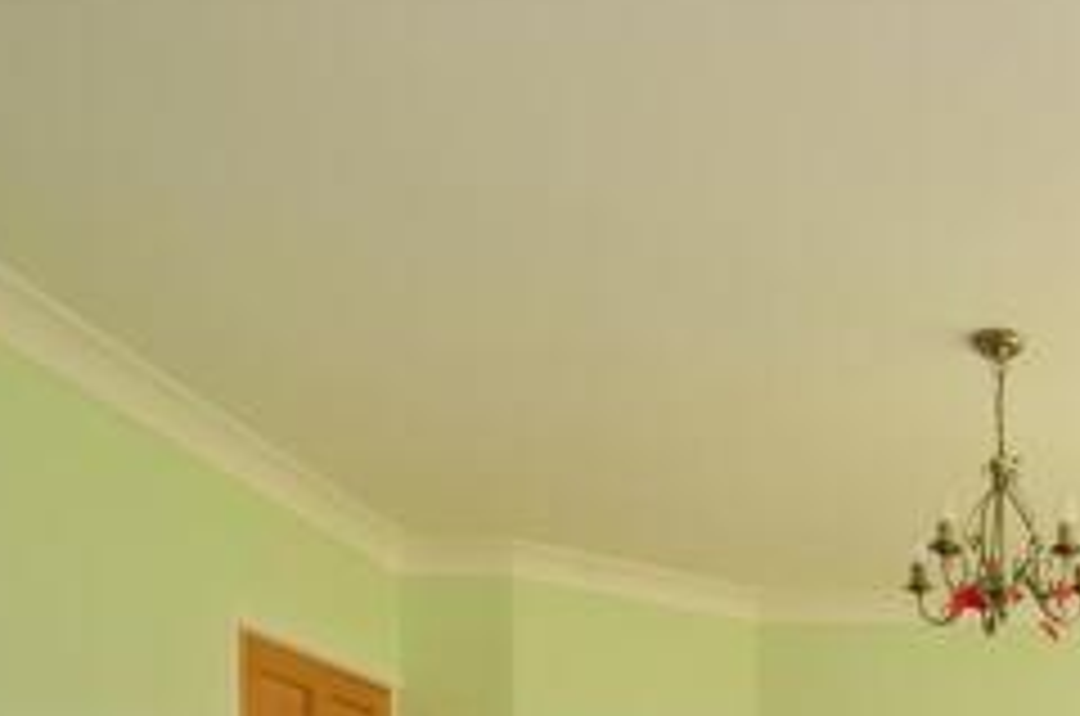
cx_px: 1053
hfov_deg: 41.9
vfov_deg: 27.0
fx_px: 1228
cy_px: 946
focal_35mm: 41
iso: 200
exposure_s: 1/5
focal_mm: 10
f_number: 11
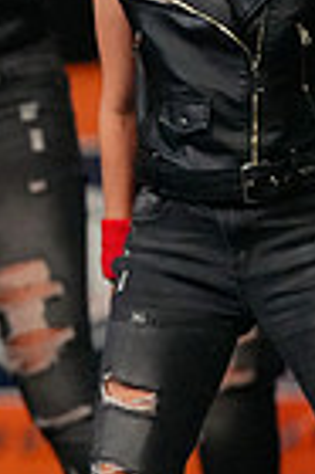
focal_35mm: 1242
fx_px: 16340
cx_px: -620
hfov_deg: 1.1
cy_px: 171
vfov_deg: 1.7
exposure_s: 1/1250
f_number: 3.5
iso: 16000
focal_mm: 300
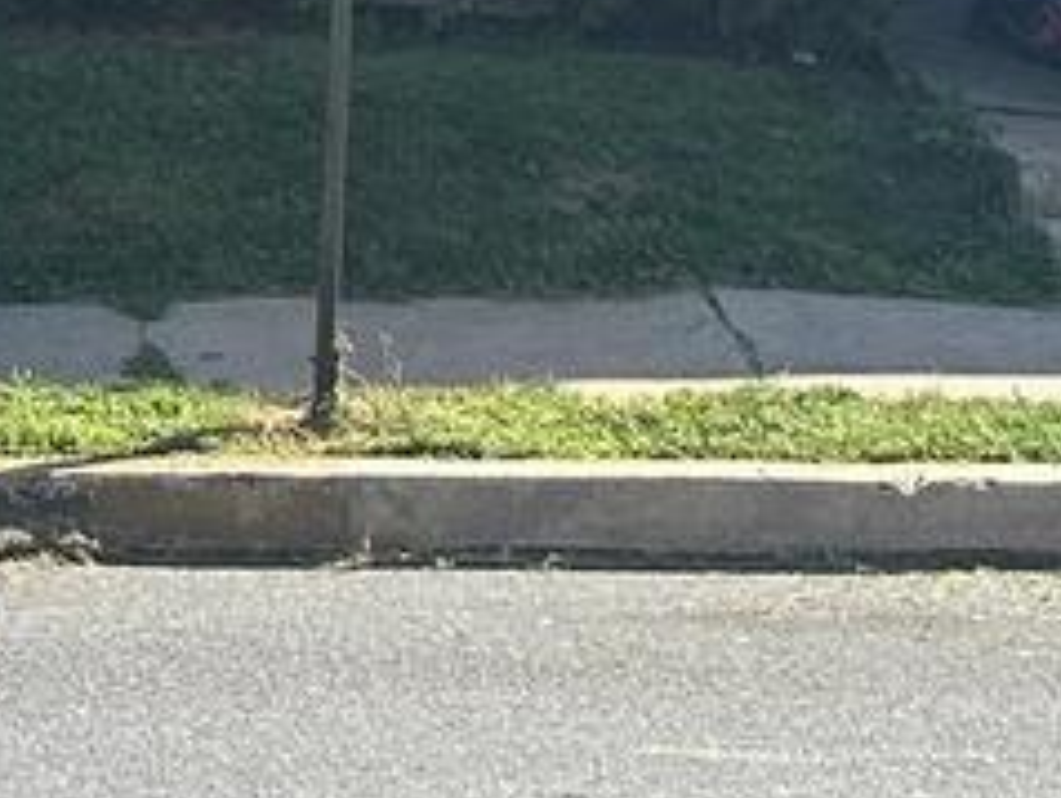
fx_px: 4449
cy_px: -1302
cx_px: -205
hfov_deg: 13.2
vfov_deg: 9.0
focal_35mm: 145
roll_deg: -0.9
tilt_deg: +10.6
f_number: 1.78
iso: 80
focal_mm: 6.86
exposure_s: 1/4184
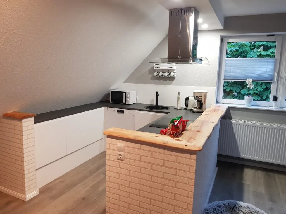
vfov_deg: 53.1
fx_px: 215
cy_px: 107
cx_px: 143
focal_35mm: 26
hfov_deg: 67.3
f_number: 1.7
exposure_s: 1/33
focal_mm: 4.2
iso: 250
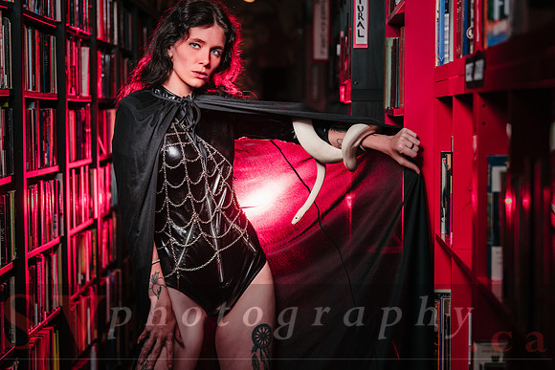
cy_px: 185
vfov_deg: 18.9
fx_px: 1114
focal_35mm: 72
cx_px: 283
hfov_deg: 28.0
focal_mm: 70
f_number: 3.5
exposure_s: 1/200
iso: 64
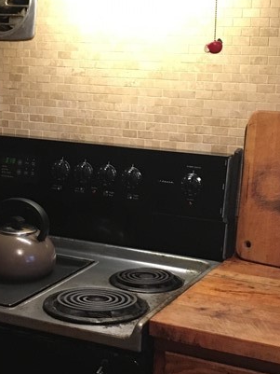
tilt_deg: -10.0
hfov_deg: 19.8
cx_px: 77
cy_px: 141
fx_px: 798
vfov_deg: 26.2
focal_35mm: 74
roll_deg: -1.4
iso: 200
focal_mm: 4.15
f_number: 2.2
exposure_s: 1/30
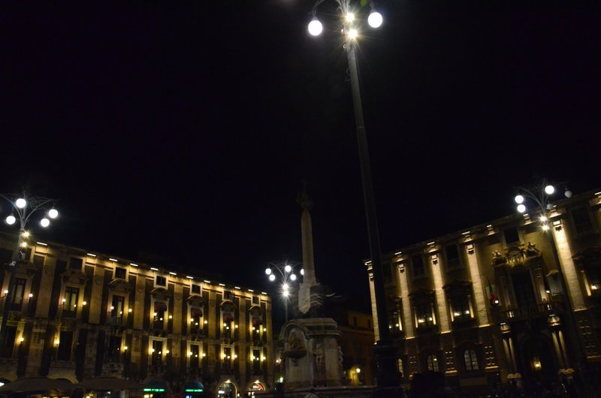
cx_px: 300
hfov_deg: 67.5
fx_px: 450
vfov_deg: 47.7
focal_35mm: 27
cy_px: 199
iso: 6400
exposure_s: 1/40
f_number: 7.1
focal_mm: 18
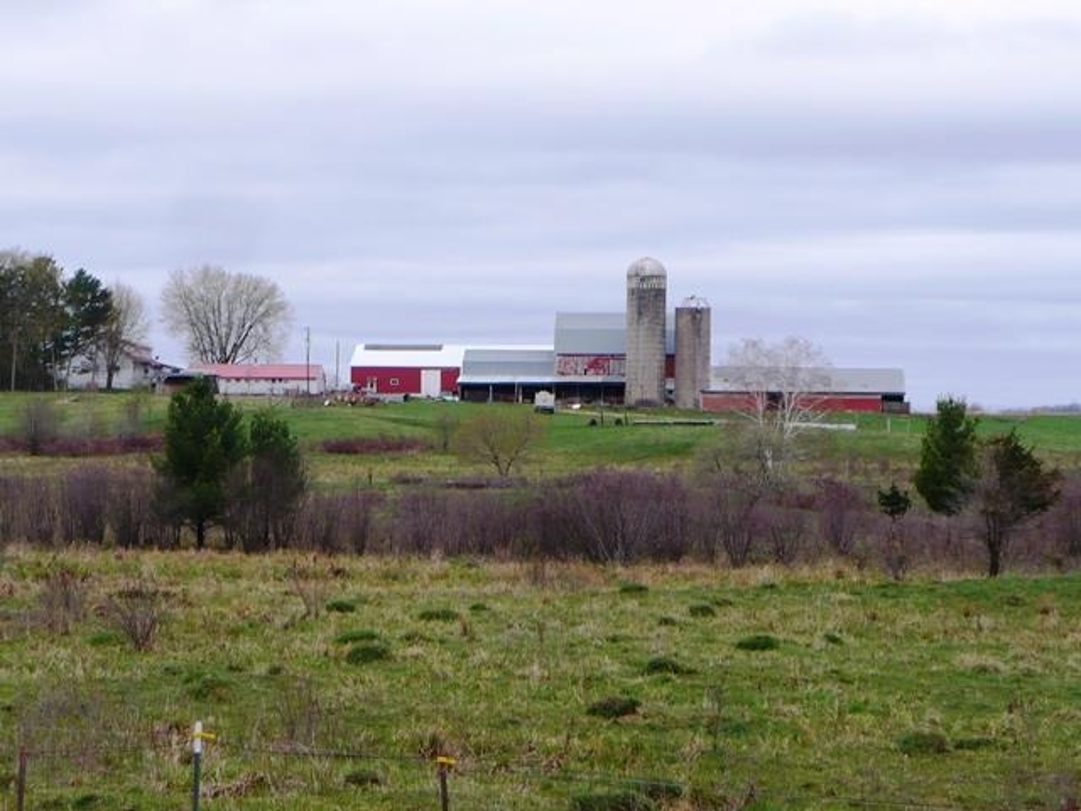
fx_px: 3966
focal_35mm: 127
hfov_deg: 15.5
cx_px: 540
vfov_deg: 11.7
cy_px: 406
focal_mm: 21
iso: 100
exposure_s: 1/640
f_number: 3.7
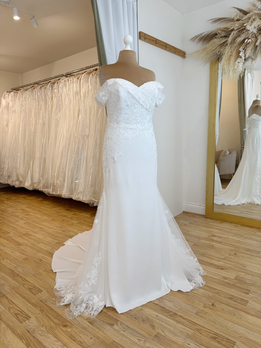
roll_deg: +2.2
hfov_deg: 56.8
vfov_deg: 71.6
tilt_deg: -9.8
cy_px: 174
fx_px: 241
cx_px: 130
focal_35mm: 24
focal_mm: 6.76
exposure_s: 1/100
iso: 64
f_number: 1.78
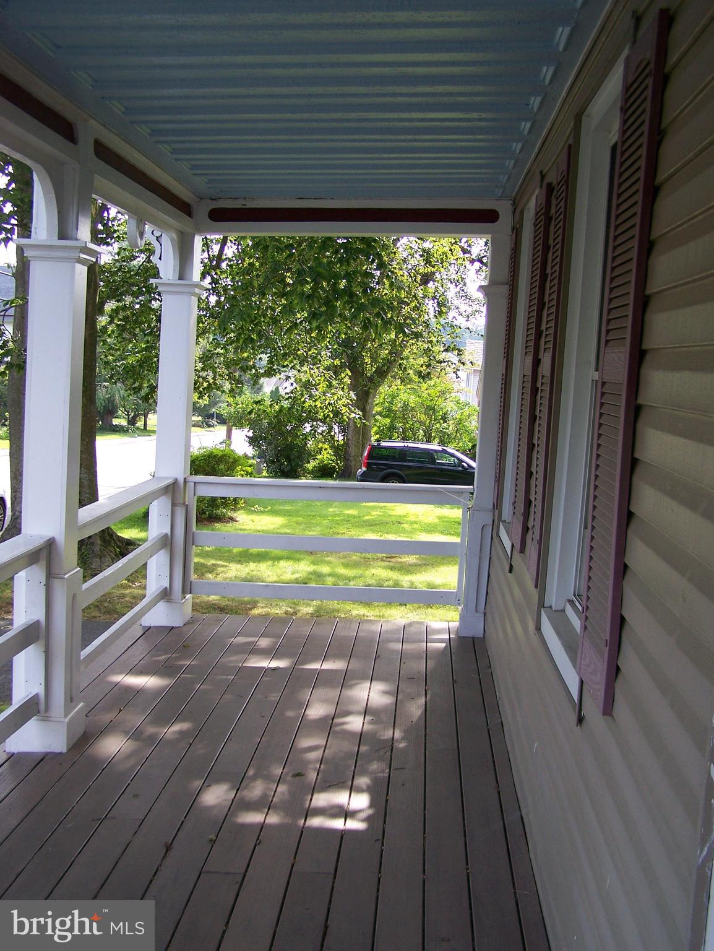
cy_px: 476
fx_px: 1044
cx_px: 357
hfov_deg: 37.8
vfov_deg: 48.9
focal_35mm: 38
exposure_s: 1/250
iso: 80
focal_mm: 6.3
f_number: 2.8
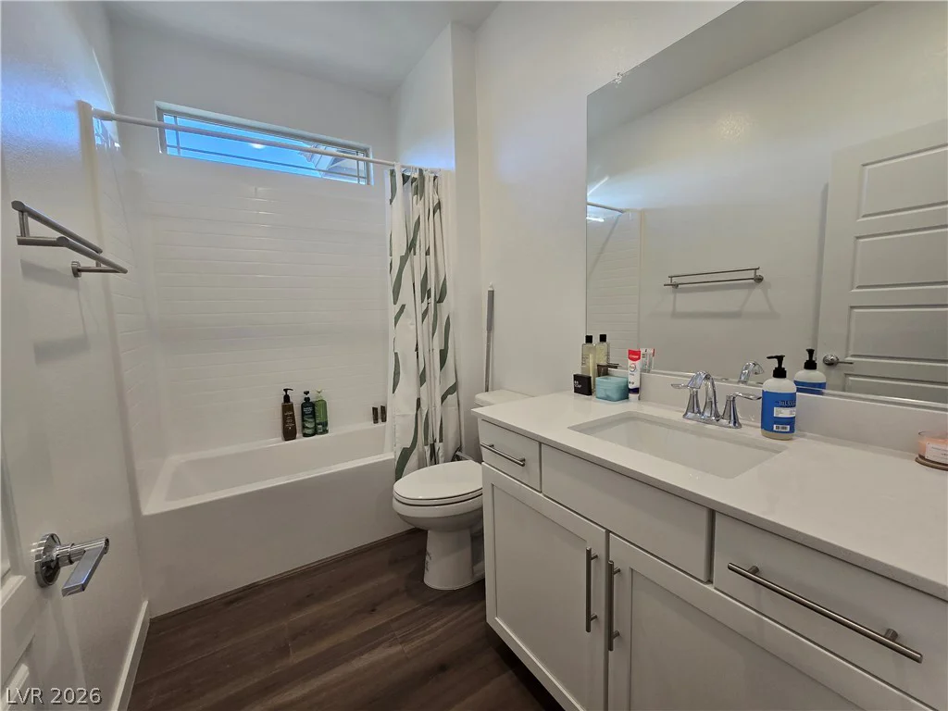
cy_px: 356
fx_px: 356
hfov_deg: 106.2
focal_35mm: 13
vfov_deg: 89.9
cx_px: 474
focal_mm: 2.2
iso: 64
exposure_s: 1/60
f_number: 2.2
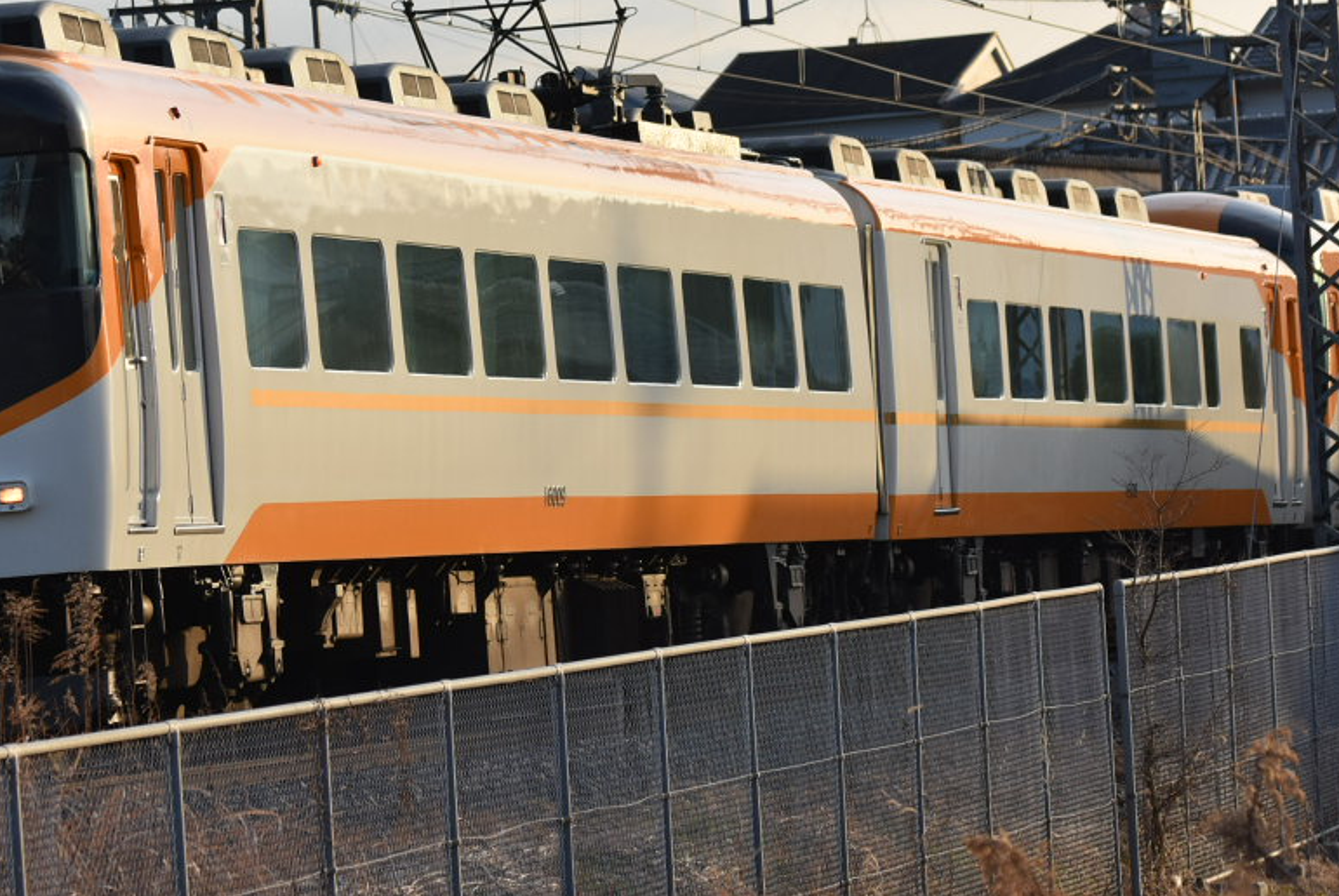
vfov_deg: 5.3
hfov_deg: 7.9
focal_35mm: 262
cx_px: 527
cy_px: 324
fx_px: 9748
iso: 400
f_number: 5
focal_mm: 105
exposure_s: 1/1250
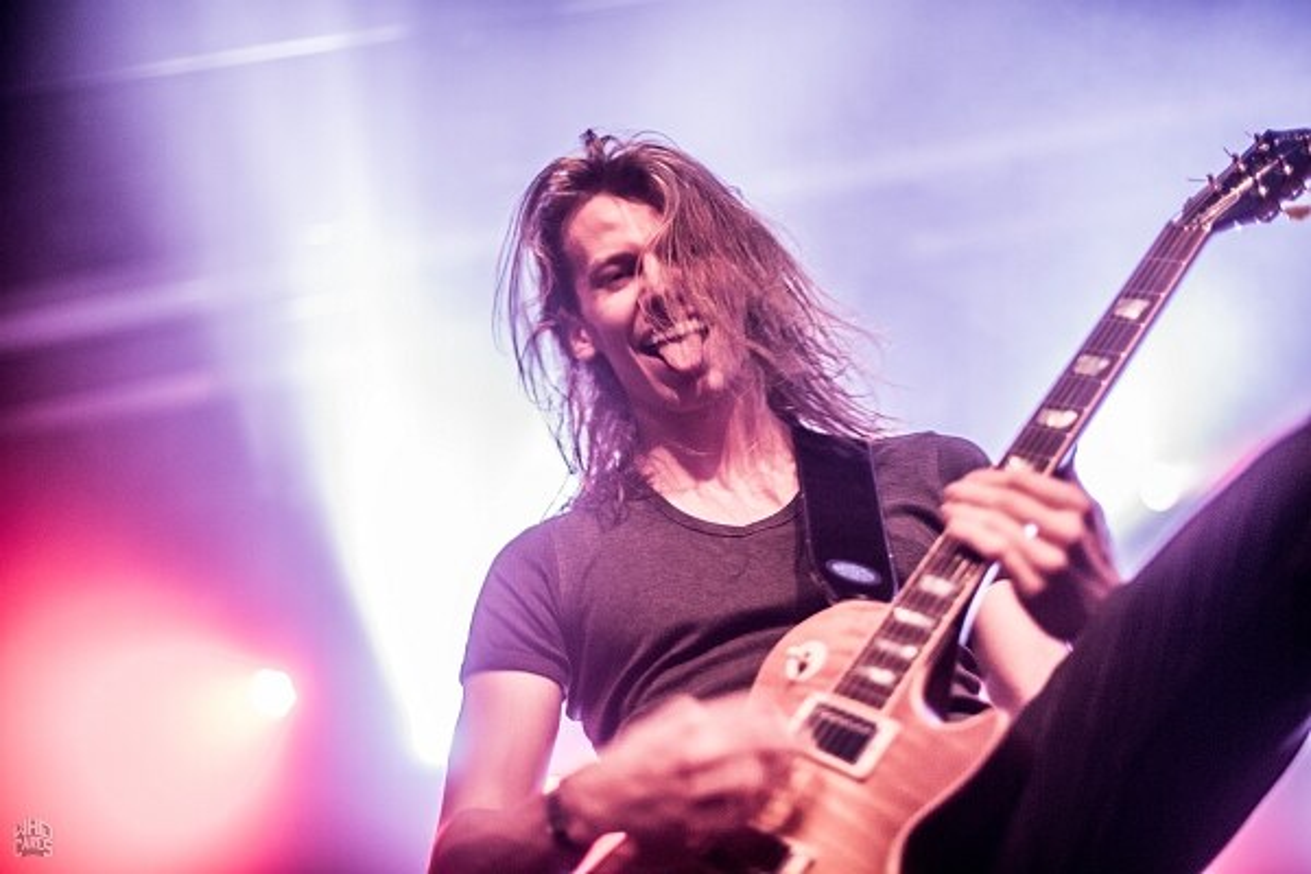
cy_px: 437
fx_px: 1821
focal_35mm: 50
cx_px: 656
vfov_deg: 27.0
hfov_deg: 39.6
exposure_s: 1/80
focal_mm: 50
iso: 1600
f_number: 1.4
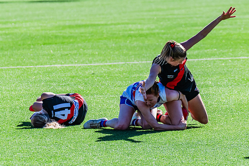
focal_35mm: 452
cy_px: 87
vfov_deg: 3.0
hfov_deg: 4.6
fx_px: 3123
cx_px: 158
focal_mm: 320
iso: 800
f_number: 8
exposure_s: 1/1250
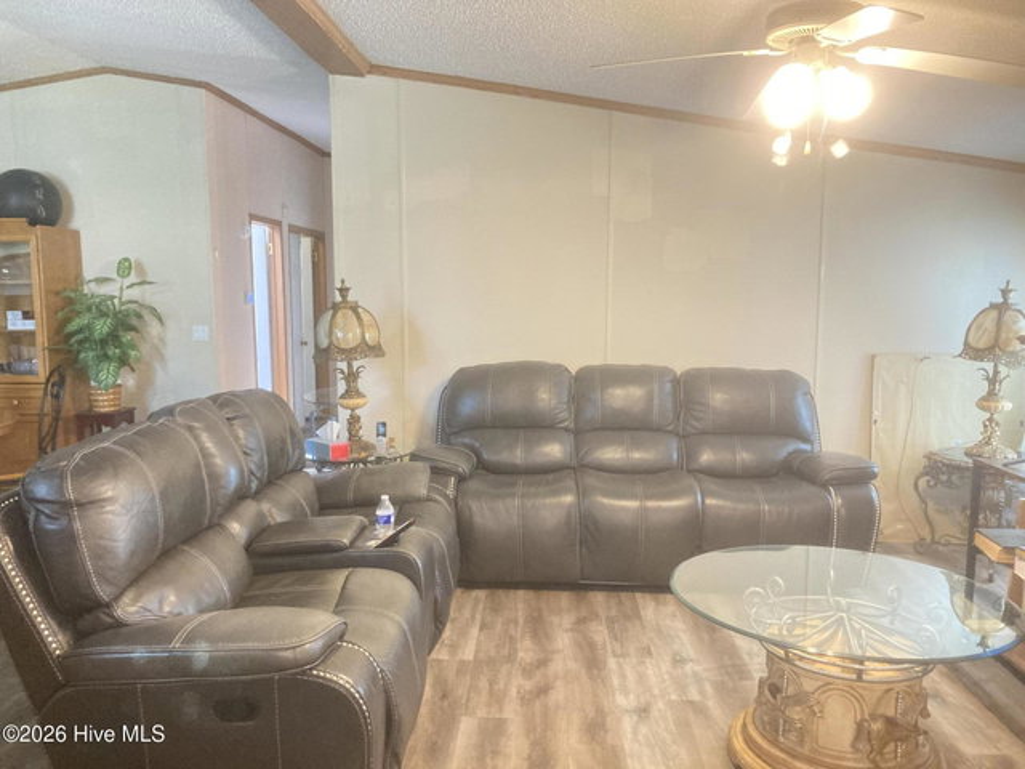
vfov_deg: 49.7
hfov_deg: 63.4
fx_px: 829
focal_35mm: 28
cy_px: 384
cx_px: 512
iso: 400
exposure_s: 1/30
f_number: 1.8
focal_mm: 3.99
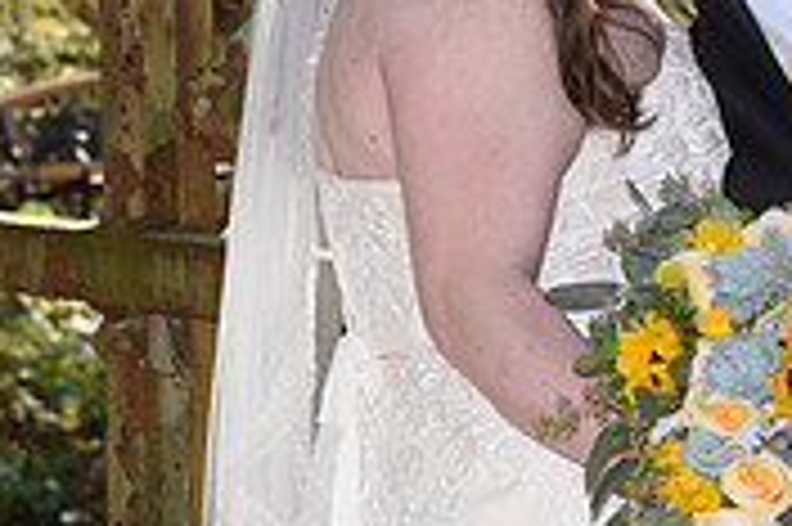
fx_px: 7605
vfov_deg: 4.0
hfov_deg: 5.9
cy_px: 173
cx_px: 837
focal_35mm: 346
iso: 640
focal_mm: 105
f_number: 9
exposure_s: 1/200
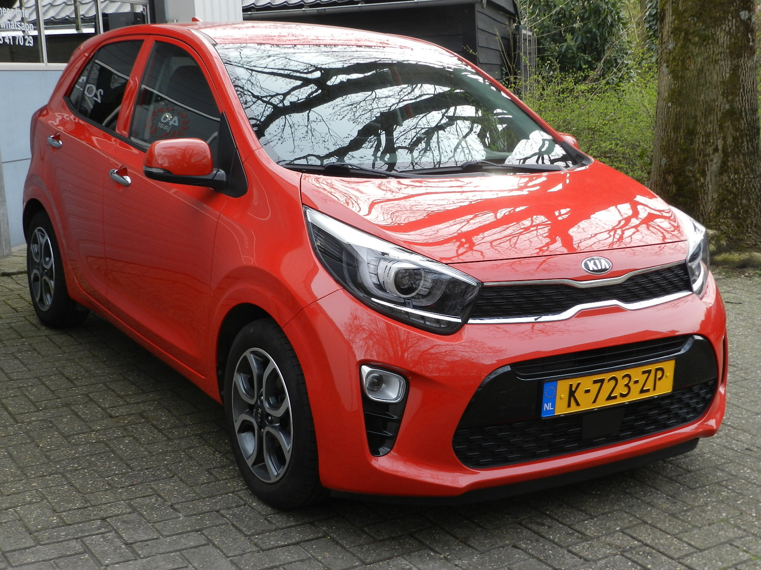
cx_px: 380
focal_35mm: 46
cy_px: 285
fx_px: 1011
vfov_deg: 31.5
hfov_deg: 41.2
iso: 160
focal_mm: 8.1
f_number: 4.2
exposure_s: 1/160
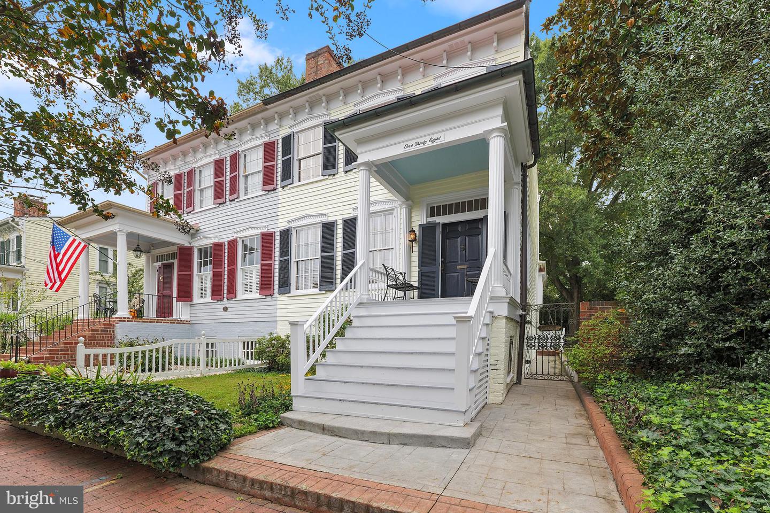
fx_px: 299
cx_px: 385
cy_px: 256
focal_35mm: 14
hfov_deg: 104.3
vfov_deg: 81.2
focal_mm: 14
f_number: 6.3
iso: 100
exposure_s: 1/25
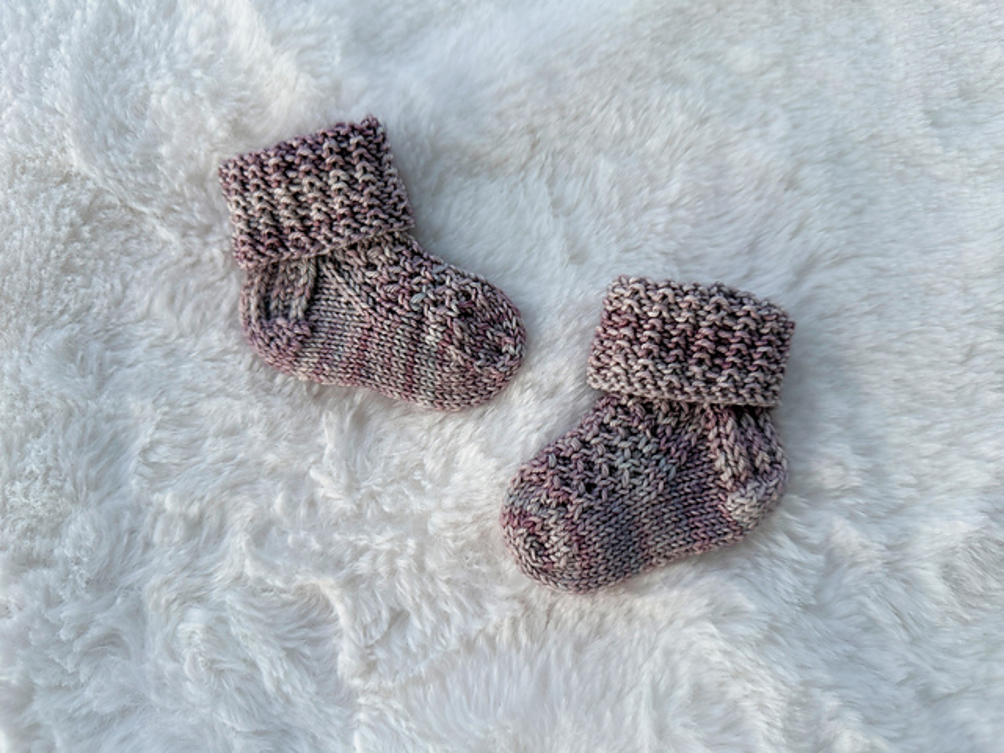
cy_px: 376
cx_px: 502
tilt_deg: -80.3
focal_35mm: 24
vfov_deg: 56.8
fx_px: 696
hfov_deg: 71.6
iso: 200
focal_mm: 6.76
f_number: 1.78
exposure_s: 1/83
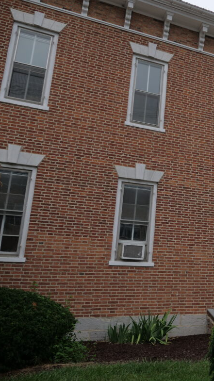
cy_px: 181
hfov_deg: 25.9
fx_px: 394
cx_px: 279
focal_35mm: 39
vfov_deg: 51.6
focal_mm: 12
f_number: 3.2
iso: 200
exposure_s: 1/200
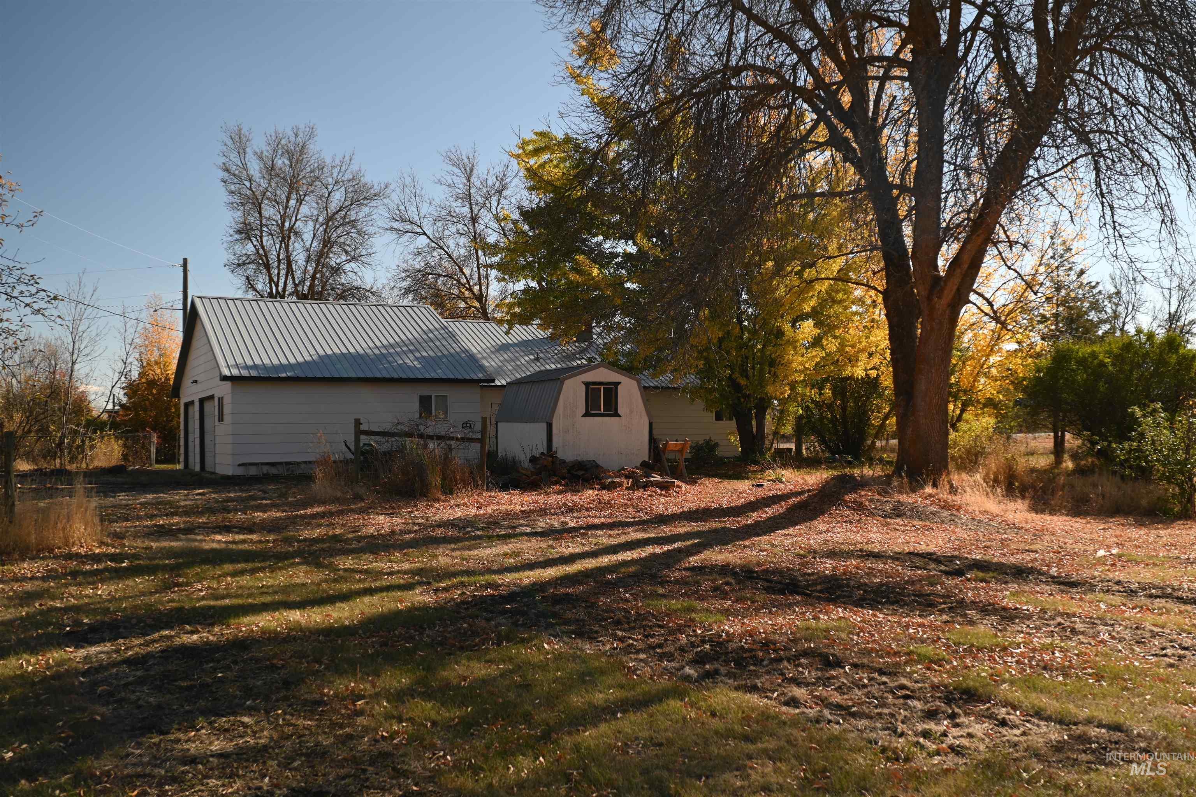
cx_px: 598
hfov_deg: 61.9
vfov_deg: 43.6
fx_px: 997
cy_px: 398
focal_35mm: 30
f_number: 2.8
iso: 100
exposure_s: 1/125
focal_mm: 20
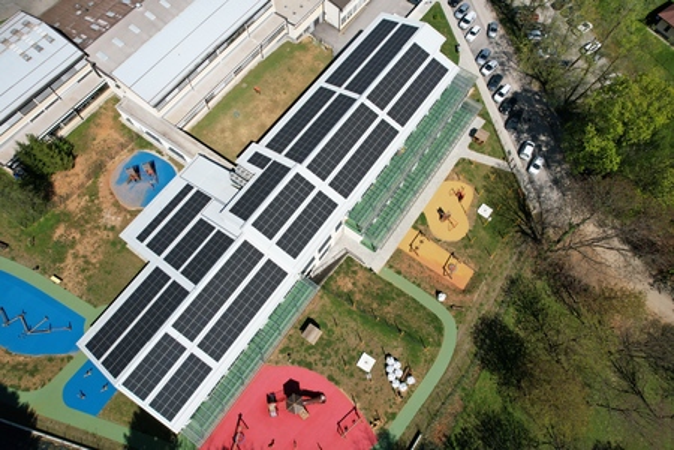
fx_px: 412
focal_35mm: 22
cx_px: 337
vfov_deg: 57.2
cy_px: 225
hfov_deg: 78.6
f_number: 2.8
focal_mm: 8.38
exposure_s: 1/3000
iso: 140
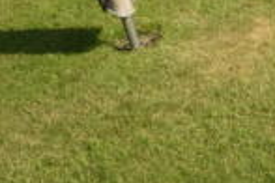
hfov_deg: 17.7
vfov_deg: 15.3
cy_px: -120
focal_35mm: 80
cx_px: 551
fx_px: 611
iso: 100
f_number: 8
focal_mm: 12
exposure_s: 1/200
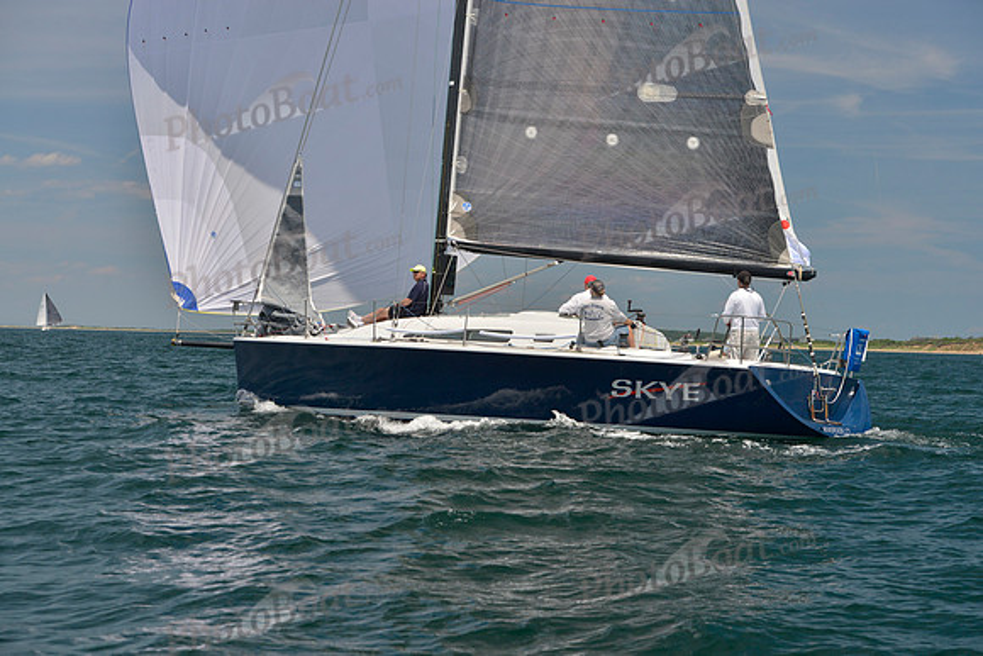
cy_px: 328
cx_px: 492
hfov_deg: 28.8
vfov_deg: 19.5
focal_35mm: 70
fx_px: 1912
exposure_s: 1/800
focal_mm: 70
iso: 400
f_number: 8
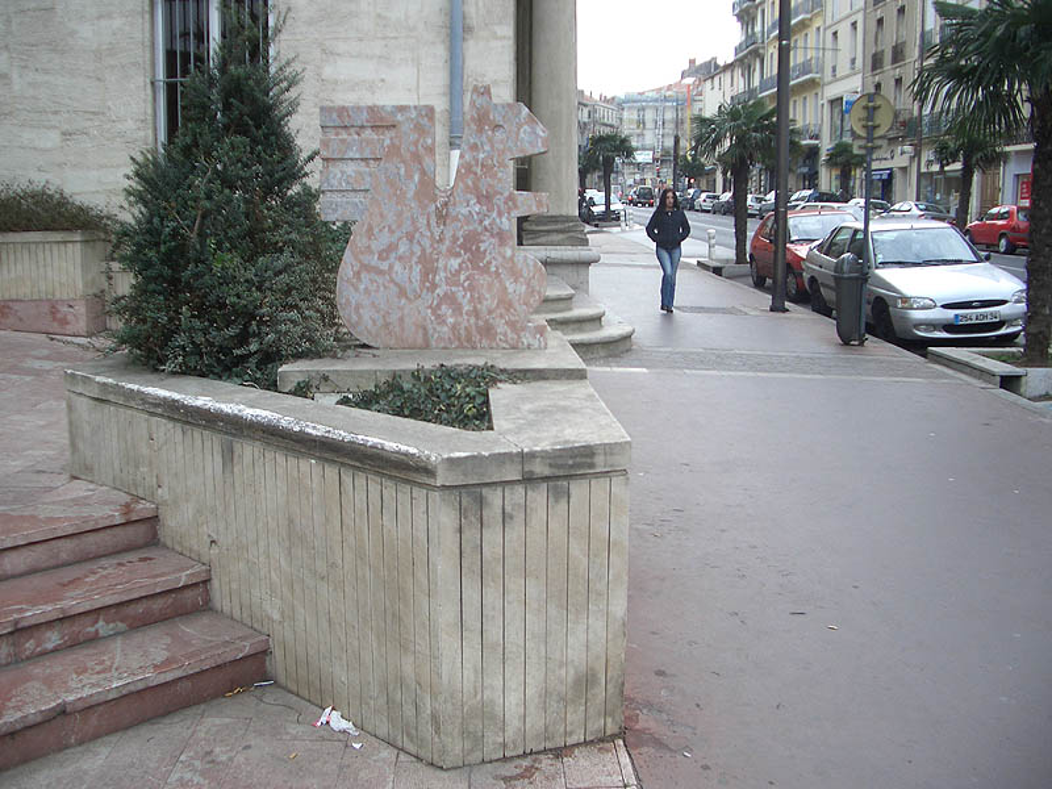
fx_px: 1064
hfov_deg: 52.6
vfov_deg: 40.7
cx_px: 526
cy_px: 394
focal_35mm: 35
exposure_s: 1/250
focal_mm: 5.8
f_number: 2.6
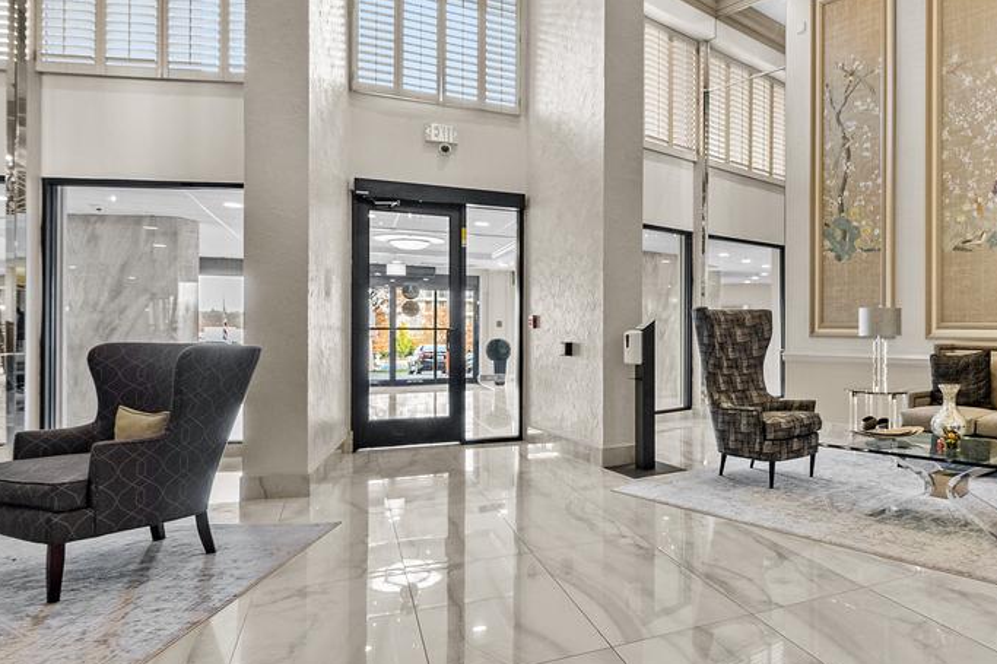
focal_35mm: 24
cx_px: 715
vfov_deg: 53.1
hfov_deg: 70.1
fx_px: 664
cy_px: 331
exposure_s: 1/15
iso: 3200
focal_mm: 16
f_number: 8
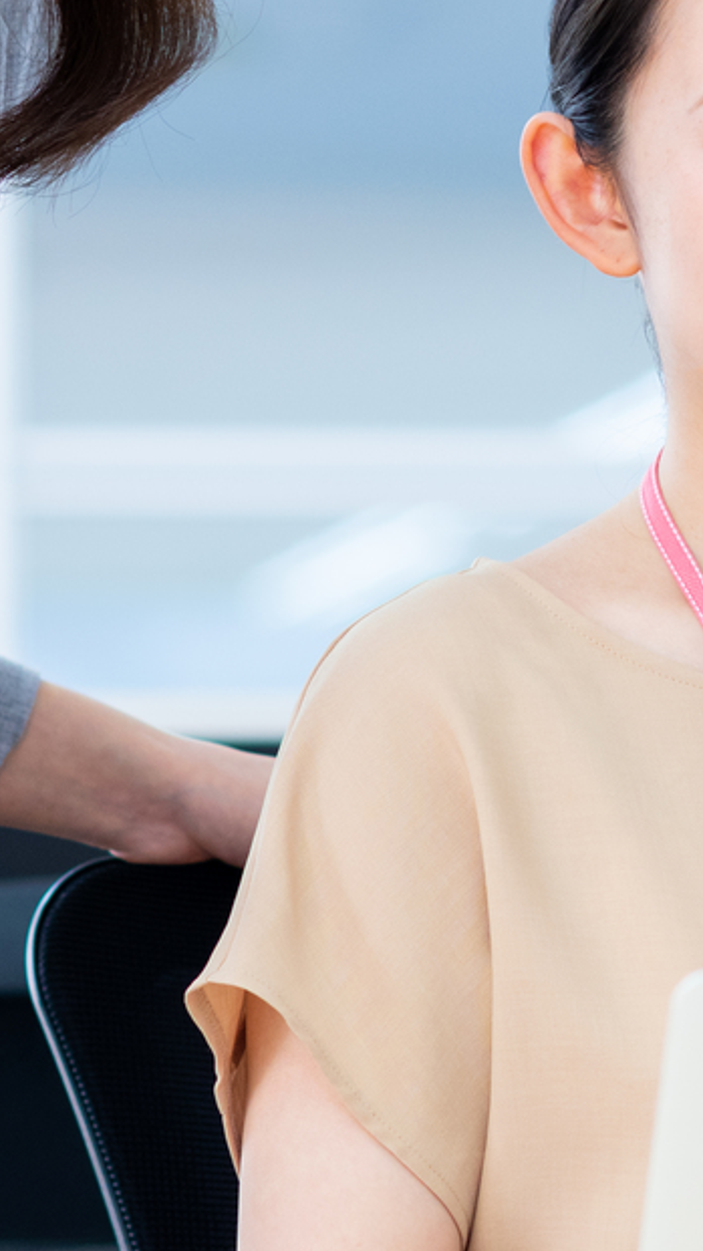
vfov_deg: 7.5
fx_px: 9517
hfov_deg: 4.2
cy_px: 361
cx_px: 1007
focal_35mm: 287
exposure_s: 1/160
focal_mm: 85
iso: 500
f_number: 3.2
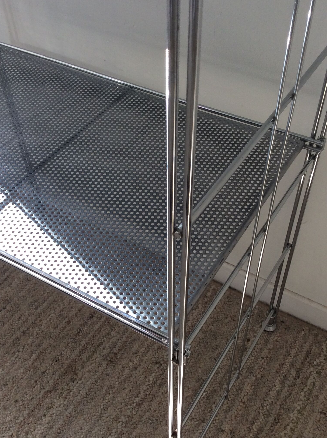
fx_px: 518
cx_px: 166
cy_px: 251
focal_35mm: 41
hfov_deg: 35.0
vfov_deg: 45.7
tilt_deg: -49.6
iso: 32
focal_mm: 3.3
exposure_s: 1/33
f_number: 2.4
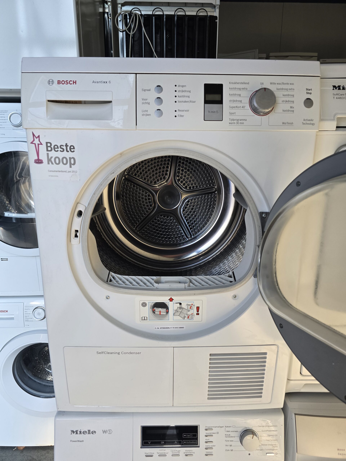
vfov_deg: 73.9
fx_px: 307
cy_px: 230
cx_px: 173
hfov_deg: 58.9
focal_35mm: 23
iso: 125
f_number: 1.7
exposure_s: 1/180
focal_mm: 6.3
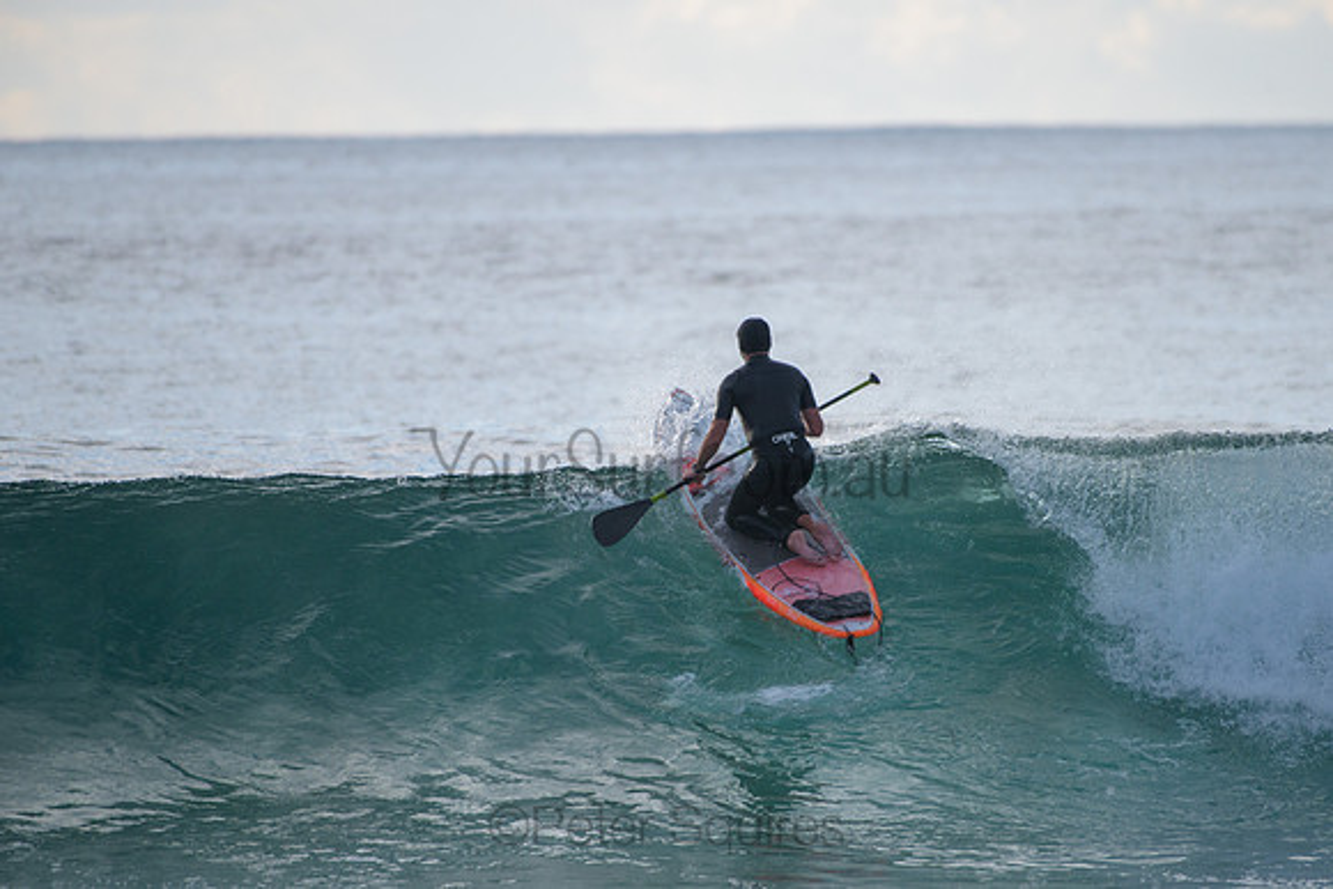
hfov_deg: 3.4
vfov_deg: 2.2
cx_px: 766
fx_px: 22716
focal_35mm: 613
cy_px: 463
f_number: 5.6
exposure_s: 1/2000
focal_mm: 500
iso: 560
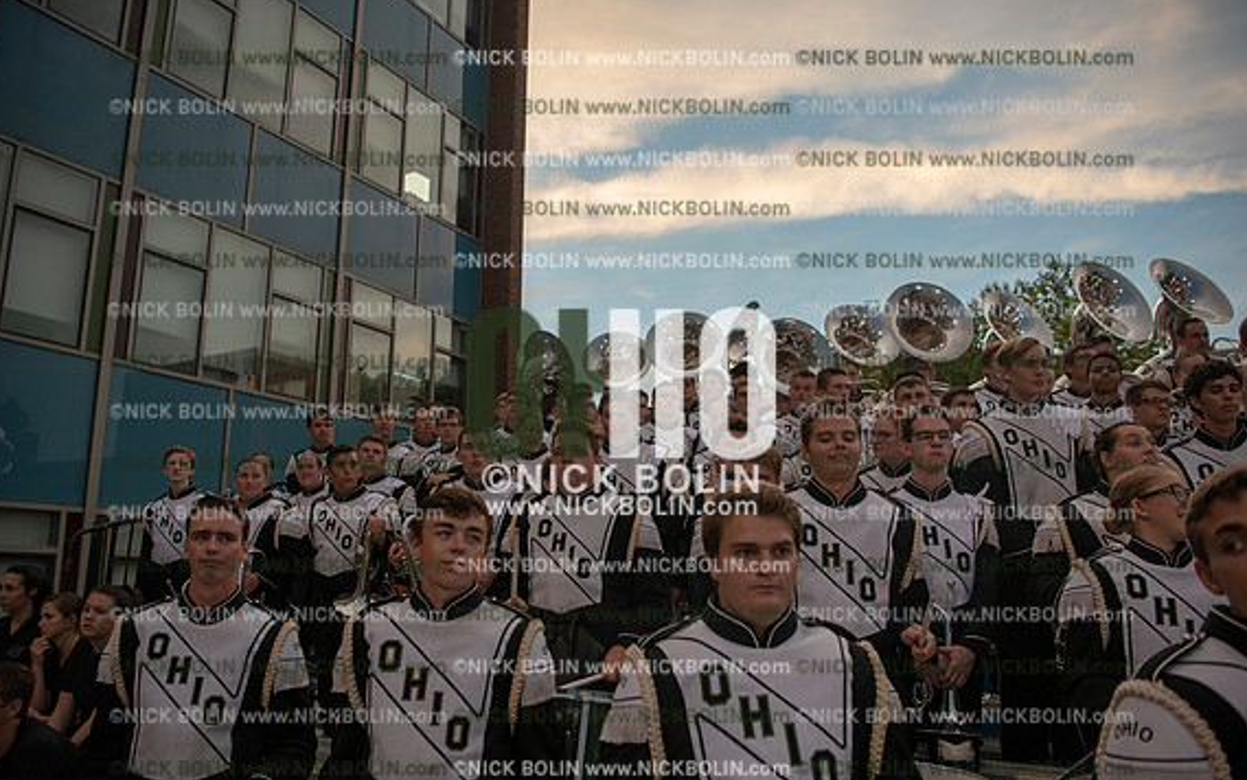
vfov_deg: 46.0
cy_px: 413
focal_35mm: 27
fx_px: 918
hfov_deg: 68.4
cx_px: 620
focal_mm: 26
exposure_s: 1/640
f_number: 3.2
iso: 800
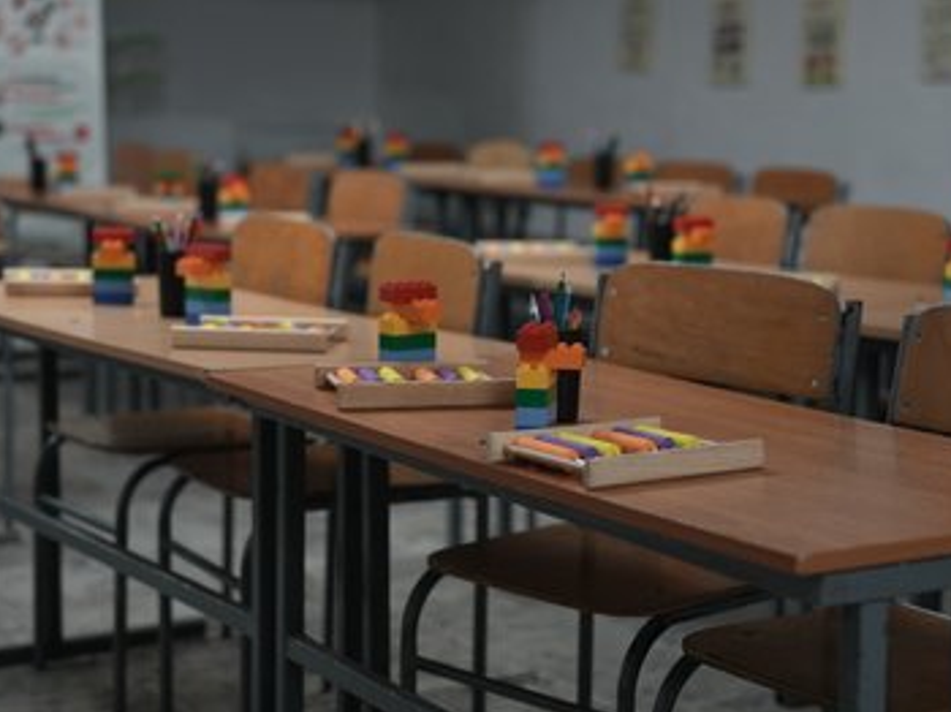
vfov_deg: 19.1
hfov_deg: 25.4
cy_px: 360
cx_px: 486
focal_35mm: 77
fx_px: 2114
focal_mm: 70
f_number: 2.8
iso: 1600
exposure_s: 1/125
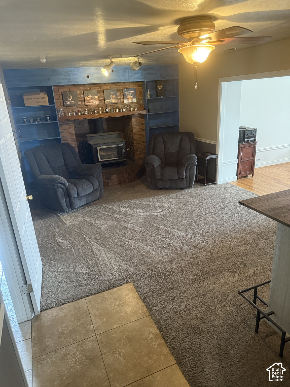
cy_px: 194
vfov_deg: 71.6
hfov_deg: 56.8
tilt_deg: -20.4
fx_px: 268
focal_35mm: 24
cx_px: 145
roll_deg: +3.4
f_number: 1.78
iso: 800
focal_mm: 6.76
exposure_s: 1/40
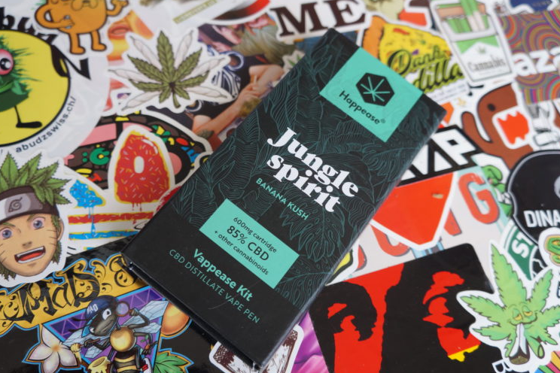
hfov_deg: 57.9
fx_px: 506
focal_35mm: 33
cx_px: 280
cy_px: 189
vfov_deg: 40.5
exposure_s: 1/160
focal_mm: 21
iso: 400
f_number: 4
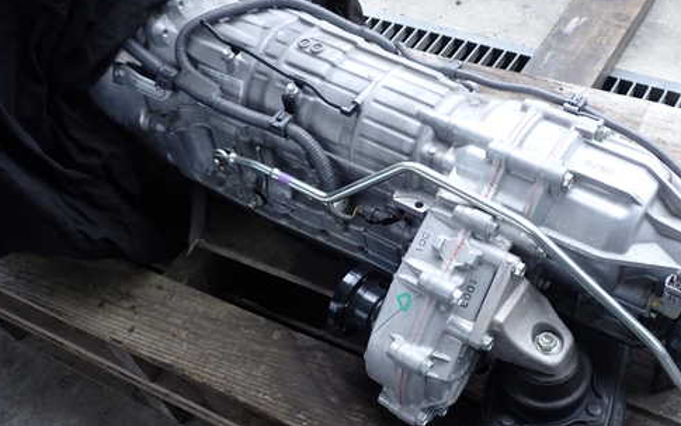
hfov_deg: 46.9
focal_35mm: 42
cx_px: 407
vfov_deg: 30.5
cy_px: 229
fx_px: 779
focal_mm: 5.79
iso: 125
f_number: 2.4
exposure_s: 1/125
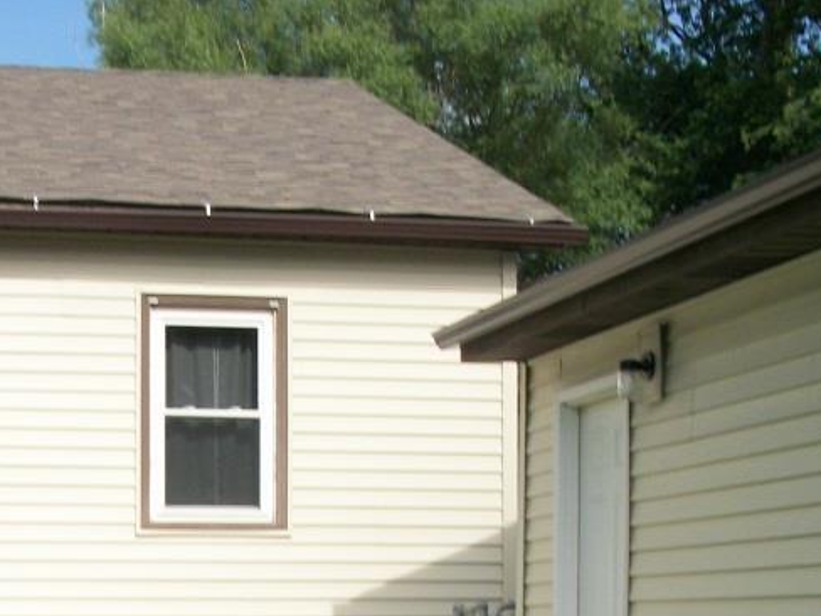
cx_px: 158
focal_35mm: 84
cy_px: 779
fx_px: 1992
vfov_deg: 16.7
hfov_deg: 22.9
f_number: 8.8
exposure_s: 1/200
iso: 80
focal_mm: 5.7
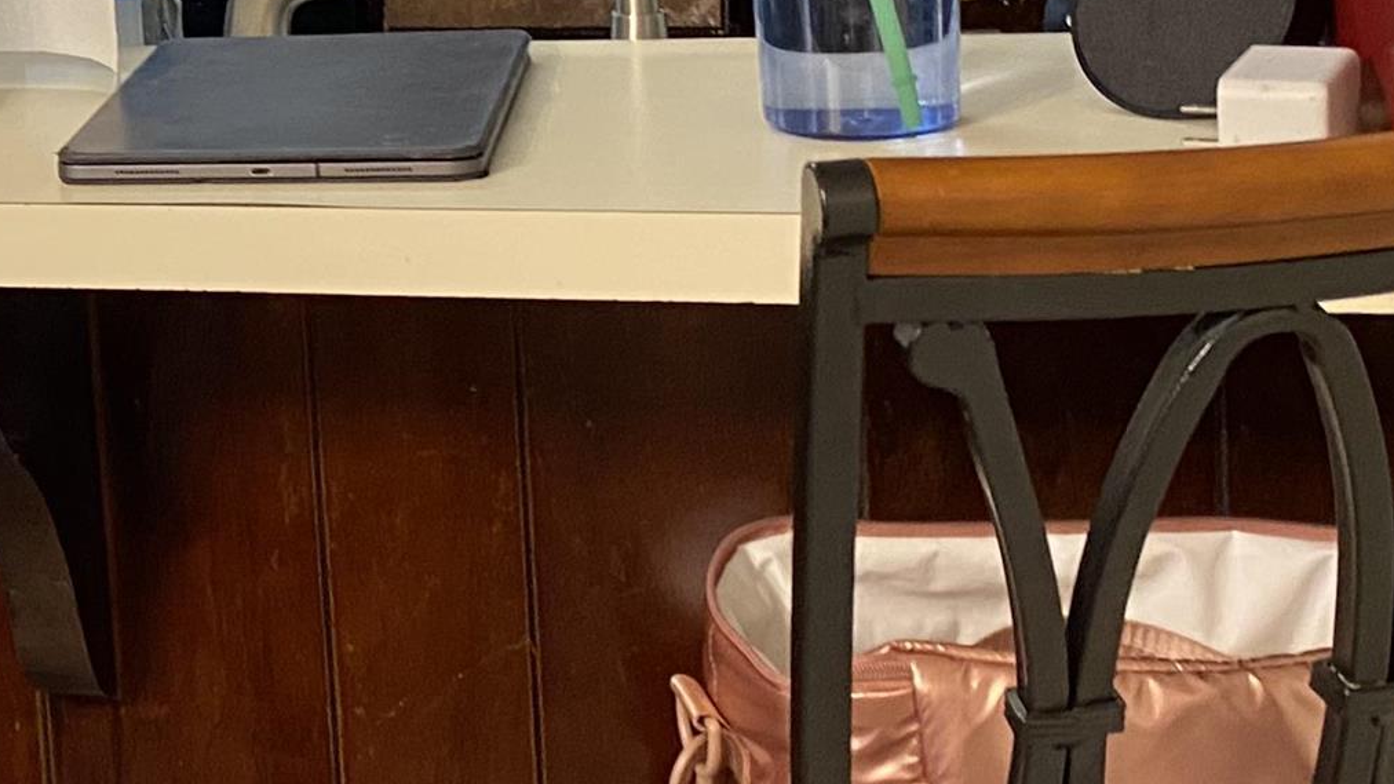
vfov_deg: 13.9
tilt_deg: -7.5
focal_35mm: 86
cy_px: 12
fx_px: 3179
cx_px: -196
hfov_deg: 23.0
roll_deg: +3.6
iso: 250
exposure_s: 1/60
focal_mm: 4.25
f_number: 1.8
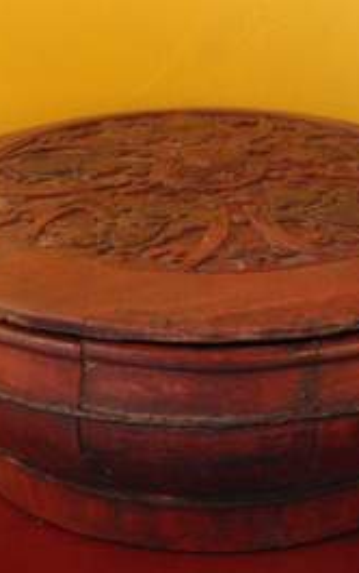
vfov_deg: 25.8
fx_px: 1250
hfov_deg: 16.3
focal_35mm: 80
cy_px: 288
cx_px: 167
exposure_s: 1/20
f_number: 5.6
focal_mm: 35
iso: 1600
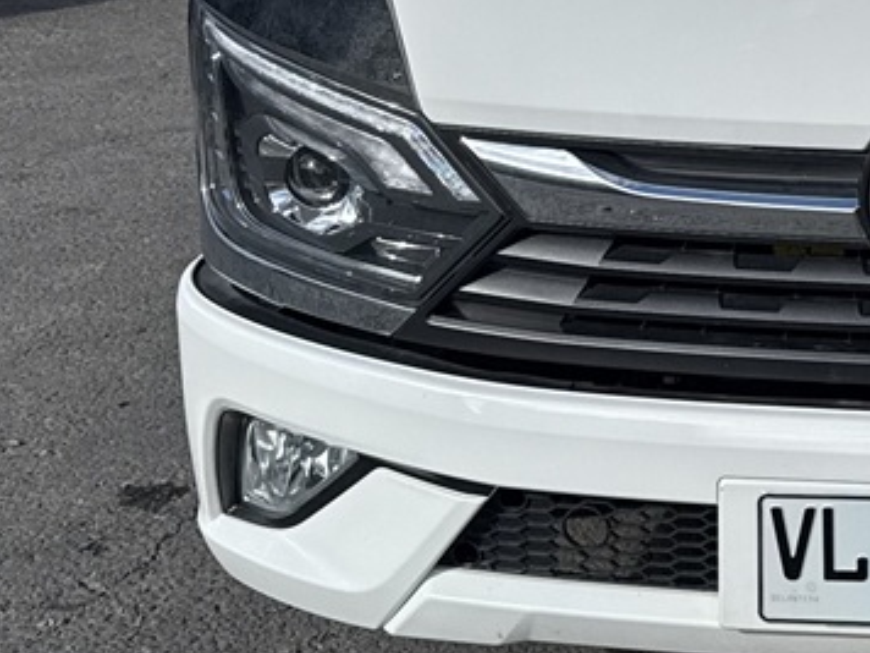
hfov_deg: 19.8
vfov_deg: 15.3
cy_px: -201
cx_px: 1094
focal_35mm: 92
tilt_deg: -6.5
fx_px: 2312
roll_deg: +0.2
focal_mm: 6.76
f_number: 1.78
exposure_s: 1/4950
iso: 80
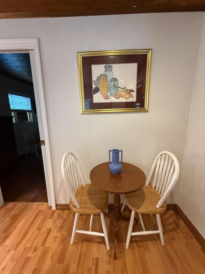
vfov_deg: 102.1
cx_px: 102
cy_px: 137
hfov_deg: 85.7
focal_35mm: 14
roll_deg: +1.3
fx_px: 111
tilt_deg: -11.1
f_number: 2.2
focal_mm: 2.22
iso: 640
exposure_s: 1/60
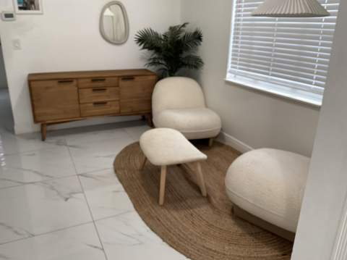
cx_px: 174
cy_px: 130
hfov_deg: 63.5
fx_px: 280
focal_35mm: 28
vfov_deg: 49.7
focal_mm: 3
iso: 160
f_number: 1.8
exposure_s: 1/60
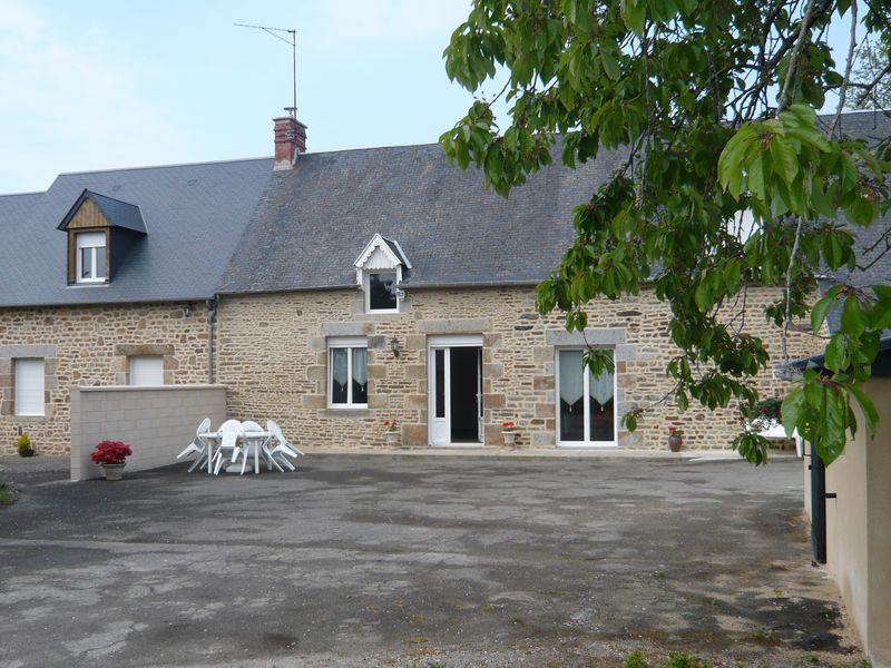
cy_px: 334
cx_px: 446
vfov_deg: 39.7
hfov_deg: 51.4
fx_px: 927
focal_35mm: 36
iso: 100
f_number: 2.9
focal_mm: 4.9
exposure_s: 1/640
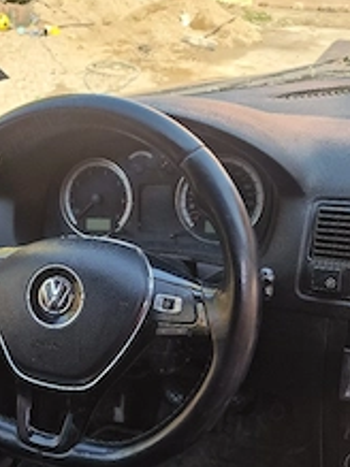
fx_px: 567
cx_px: 94
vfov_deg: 44.2
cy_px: 311
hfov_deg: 33.7
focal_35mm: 42
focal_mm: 6.4
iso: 64
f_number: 1.8
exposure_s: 1/182
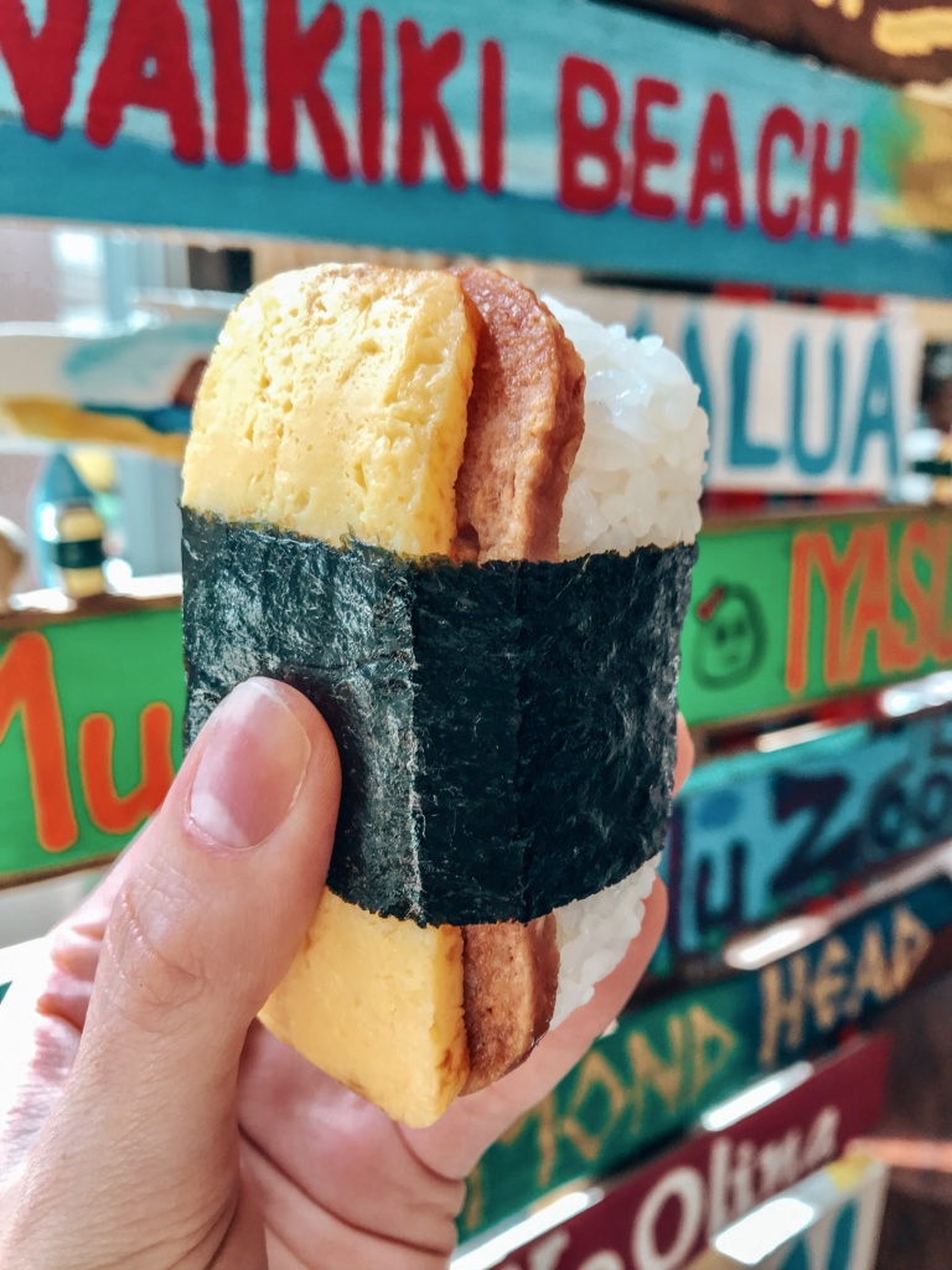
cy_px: 635
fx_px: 1027
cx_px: 476
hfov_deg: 49.7
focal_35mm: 28
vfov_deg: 63.4
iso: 20
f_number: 1.8
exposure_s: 1/60
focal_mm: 3.99
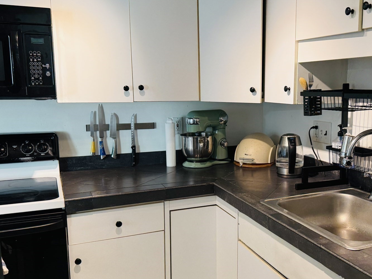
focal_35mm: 37
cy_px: 150
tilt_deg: -7.9
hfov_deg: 49.3
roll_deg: +0.3
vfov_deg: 38.6
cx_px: 246
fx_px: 398
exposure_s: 1/60
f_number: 1.78
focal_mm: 6.76
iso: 125
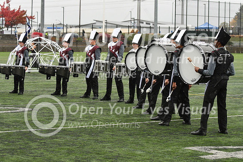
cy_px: 81
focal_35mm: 105
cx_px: 122
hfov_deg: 19.5
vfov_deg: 13.0
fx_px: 709
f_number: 4
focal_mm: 70
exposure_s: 1/640
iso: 800
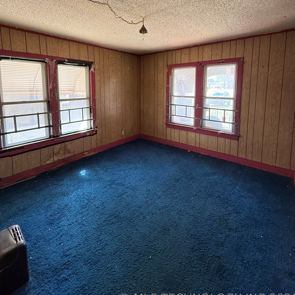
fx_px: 164
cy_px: 105
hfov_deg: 84.0
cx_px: 149
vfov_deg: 81.8
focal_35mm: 17
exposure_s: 1/97
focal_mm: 2.22
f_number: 2.2
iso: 320
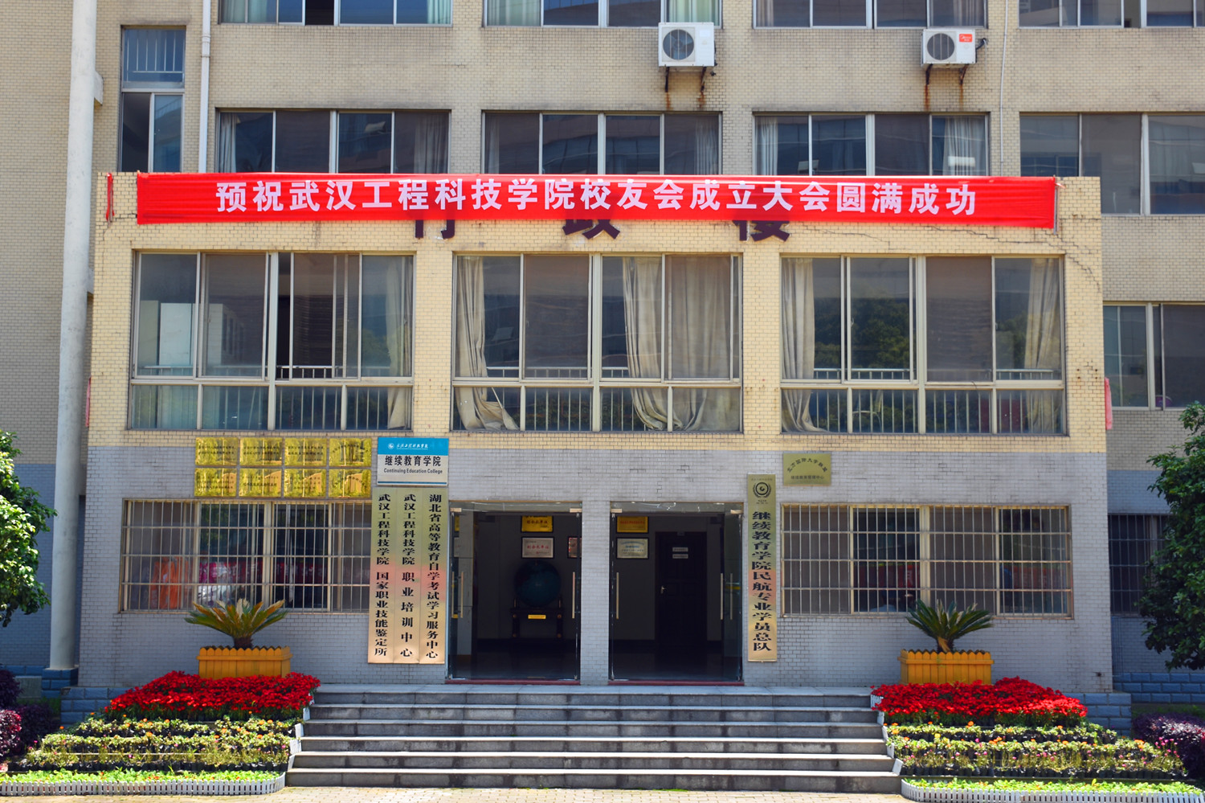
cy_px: 402
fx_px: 1305
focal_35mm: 39
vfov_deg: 34.2
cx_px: 602
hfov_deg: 49.6
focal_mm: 26
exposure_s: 1/350
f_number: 3.8
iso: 100
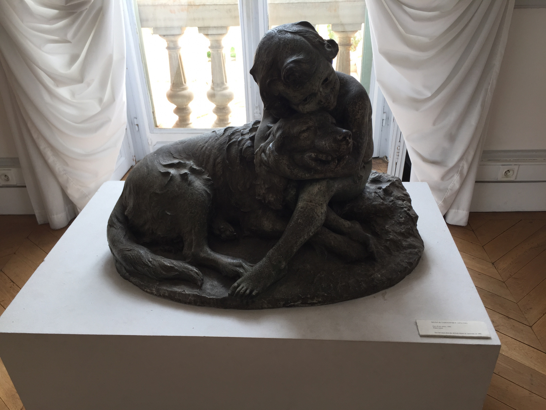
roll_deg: +1.0
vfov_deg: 48.2
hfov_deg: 61.7
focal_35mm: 29
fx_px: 457
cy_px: 205
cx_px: 273
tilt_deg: -30.7
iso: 32
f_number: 2.2
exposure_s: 1/113
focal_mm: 4.15
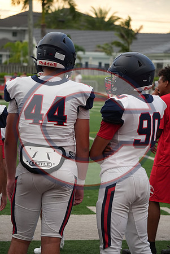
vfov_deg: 12.9
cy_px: 127
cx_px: 85
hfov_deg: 8.7
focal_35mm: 159
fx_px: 1124
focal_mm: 106
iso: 640
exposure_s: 1/1000
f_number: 5.6
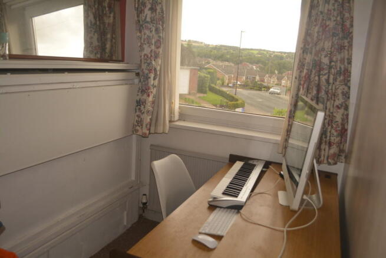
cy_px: 129
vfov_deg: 43.6
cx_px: 193
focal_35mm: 30
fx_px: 322
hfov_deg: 61.9
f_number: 3.8
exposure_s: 1/125
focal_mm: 20
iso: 400
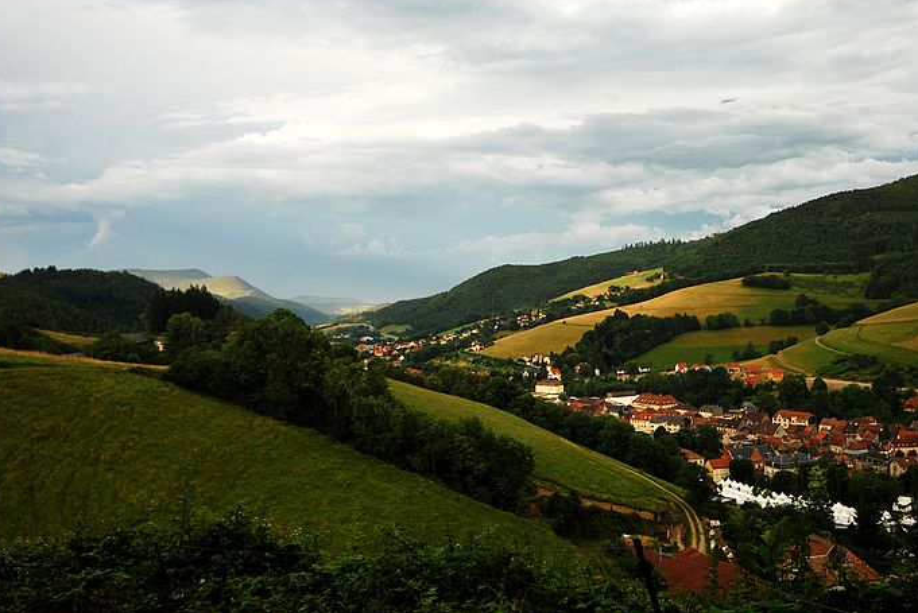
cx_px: 457
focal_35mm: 37
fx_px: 944
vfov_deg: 36.0
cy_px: 300
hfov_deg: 51.9
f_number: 5.6
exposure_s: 1/80
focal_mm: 24
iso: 200
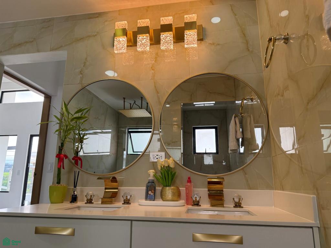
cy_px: 124
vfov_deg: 56.8
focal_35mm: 24
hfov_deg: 71.6
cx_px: 166
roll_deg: -1.1
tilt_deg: +13.9
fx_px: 229
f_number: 1.78
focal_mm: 6.76
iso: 100
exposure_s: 1/387
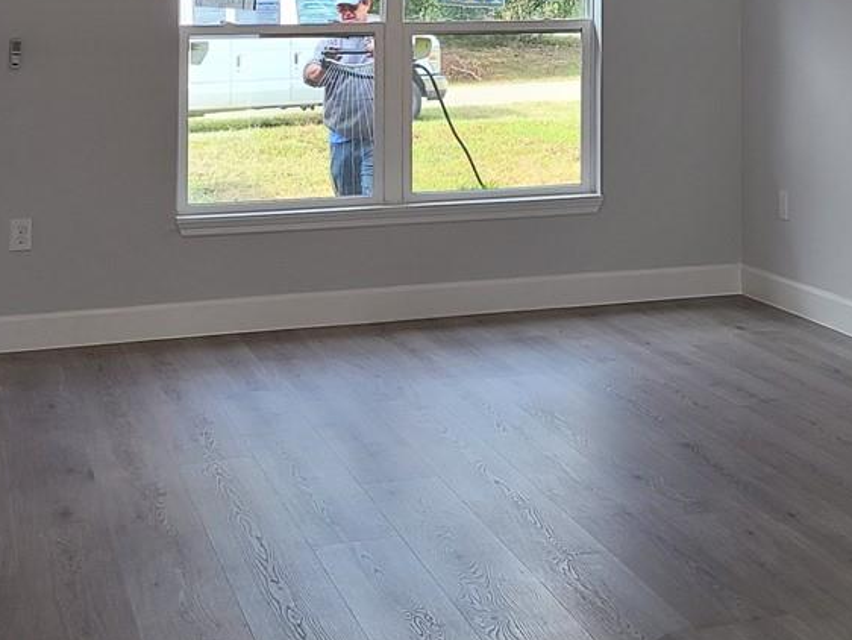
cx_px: 737
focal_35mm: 74
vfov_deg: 18.9
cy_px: -106
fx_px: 1822
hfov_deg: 25.6
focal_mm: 5.4
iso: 64
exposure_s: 1/120
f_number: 1.8
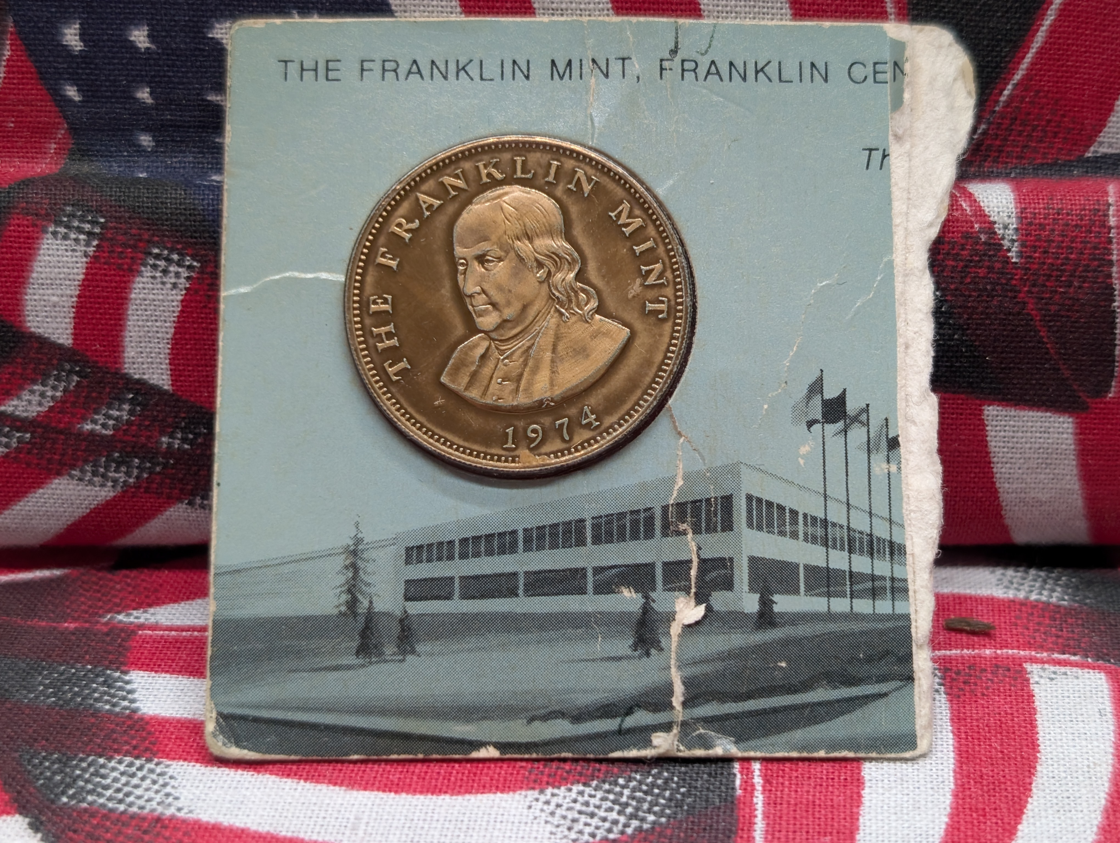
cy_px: 422
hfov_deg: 38.9
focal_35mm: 49
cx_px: 560
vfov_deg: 29.7
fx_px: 1588
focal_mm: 6.9
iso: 109
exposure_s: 1/145
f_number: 1.68
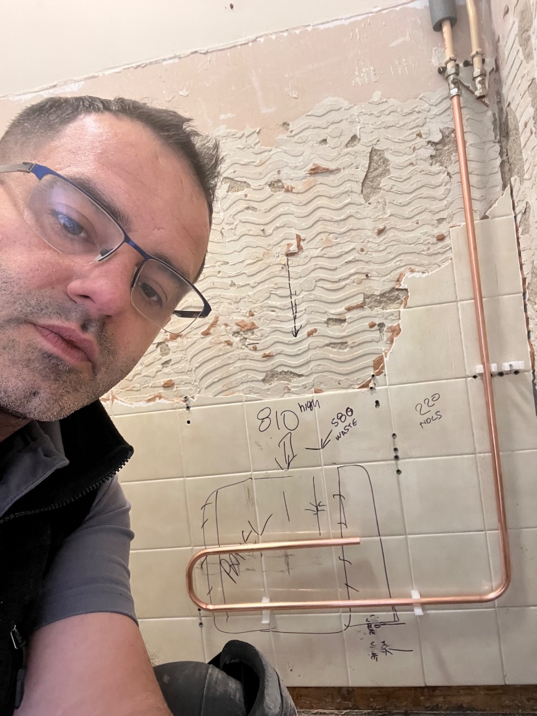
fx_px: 476
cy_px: 358
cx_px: 268
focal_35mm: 23
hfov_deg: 58.9
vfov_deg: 73.9
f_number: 2.2
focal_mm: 2.71
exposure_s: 1/50
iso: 320
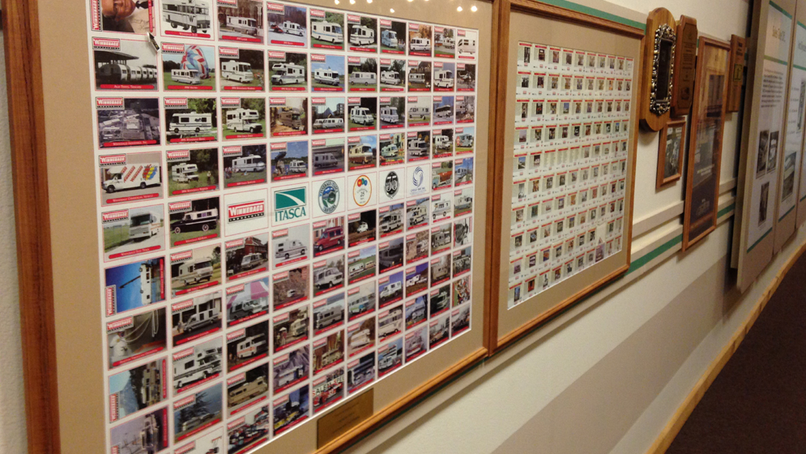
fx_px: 791
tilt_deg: -9.1
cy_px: 208
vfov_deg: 32.0
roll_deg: -0.5
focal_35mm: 37
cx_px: 414
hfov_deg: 54.0
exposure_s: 1/20
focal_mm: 4.12
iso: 125
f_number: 2.4
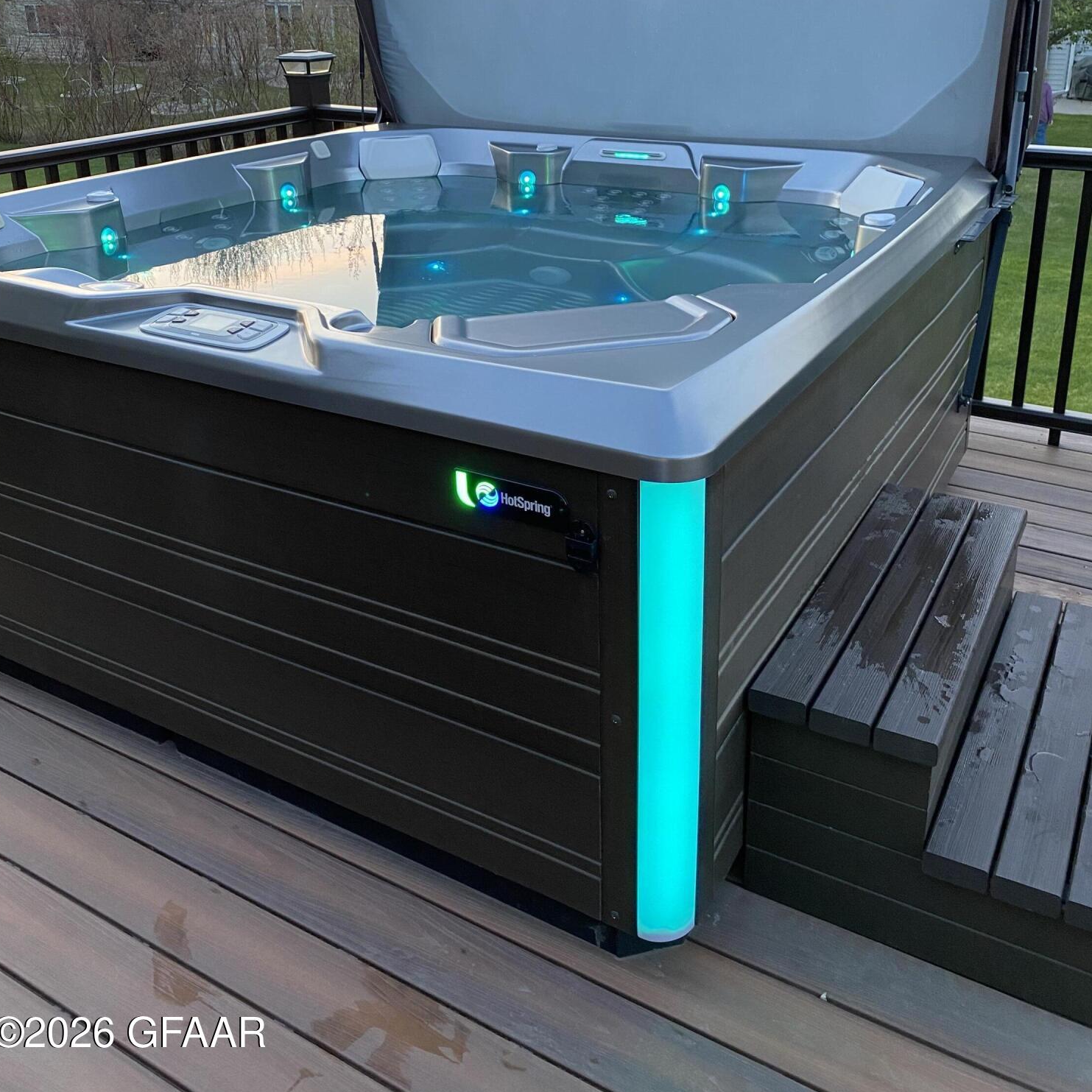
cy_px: 364
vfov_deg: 51.6
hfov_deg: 52.5
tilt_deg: -17.7
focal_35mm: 31
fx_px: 1106
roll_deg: +1.2
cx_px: 541
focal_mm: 4.25
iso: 125
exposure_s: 1/60
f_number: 1.8
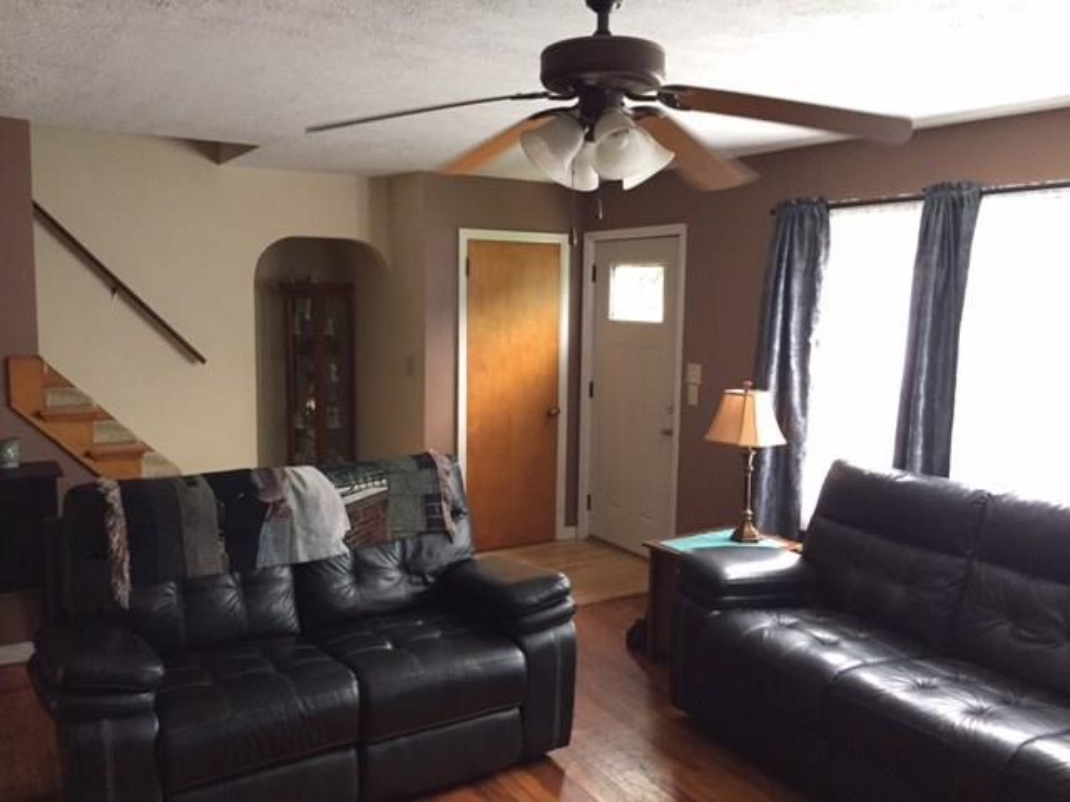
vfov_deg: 48.2
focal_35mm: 29
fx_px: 896
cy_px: 401
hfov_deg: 61.7
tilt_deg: -5.2
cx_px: 535
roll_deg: -2.4
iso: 200
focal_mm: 4.15
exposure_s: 1/30
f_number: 2.2
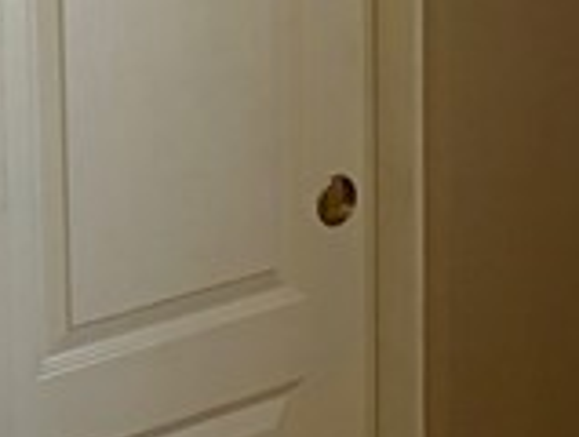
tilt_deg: -8.0
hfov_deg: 11.2
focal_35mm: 167
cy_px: -124
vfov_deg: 8.8
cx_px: 969
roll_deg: -0.6
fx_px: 2800
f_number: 1.6
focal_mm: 5.96
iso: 64
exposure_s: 1/120
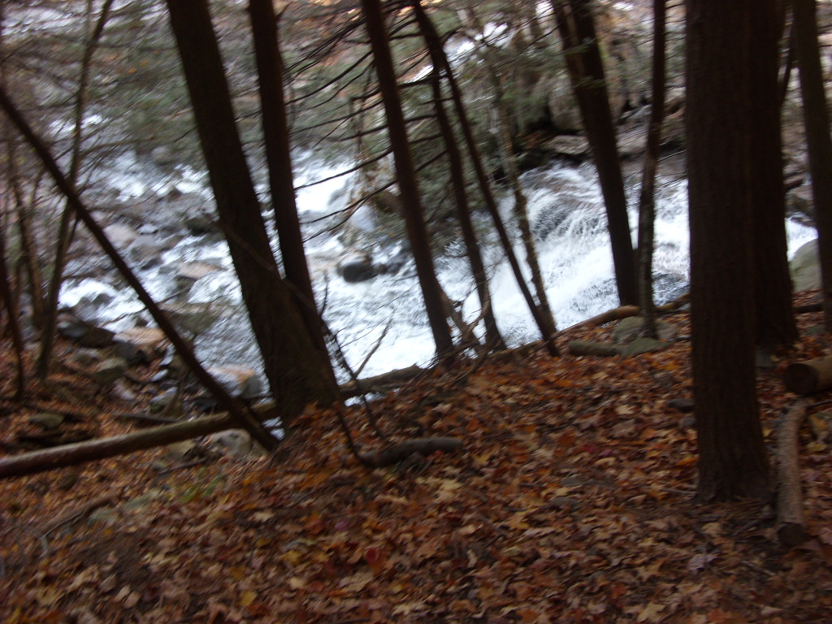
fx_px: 913
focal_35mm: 38
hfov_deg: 49.0
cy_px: 312
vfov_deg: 37.7
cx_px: 416
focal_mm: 6.3
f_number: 2.8
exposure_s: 1/30
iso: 50
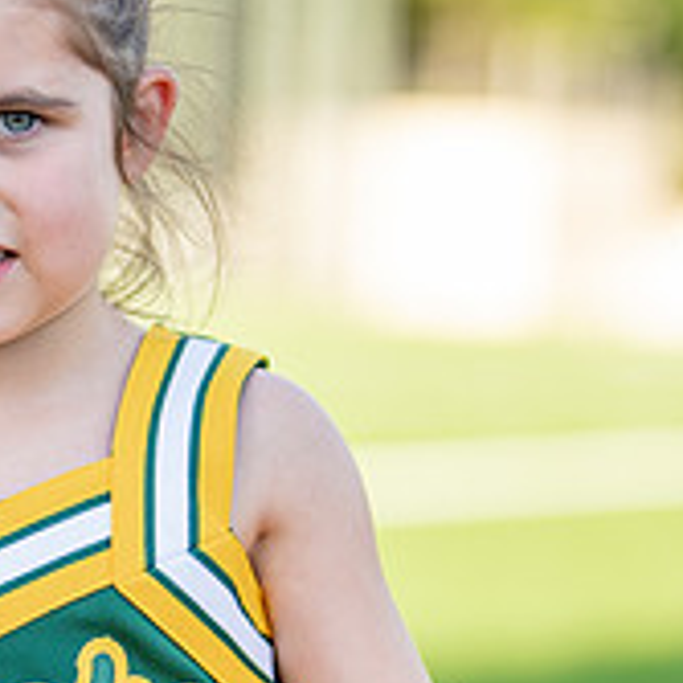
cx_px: 13
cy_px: 523
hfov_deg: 9.5
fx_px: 4063
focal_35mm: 182
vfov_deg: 9.6
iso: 100
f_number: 1.2
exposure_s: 1/1600
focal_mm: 50
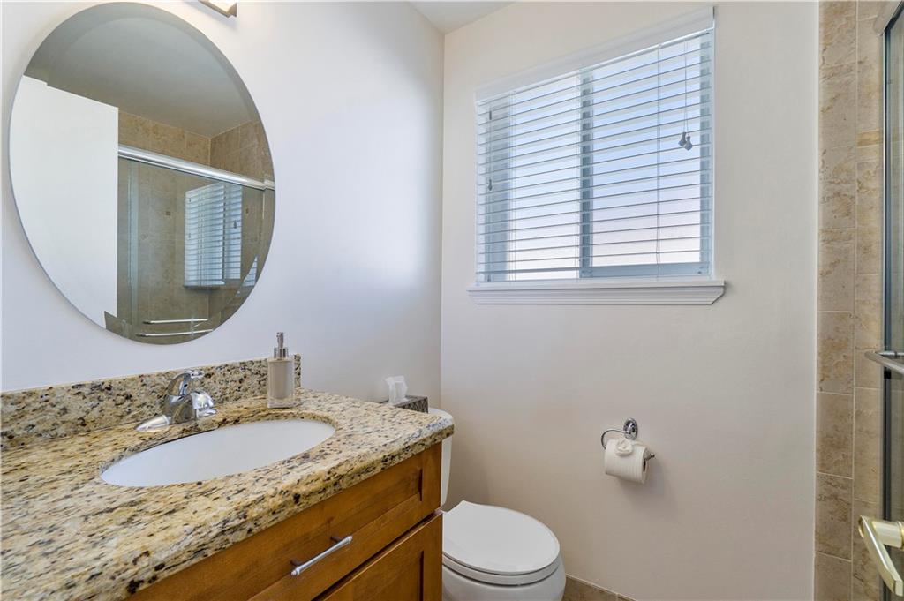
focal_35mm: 15
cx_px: 452
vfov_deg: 77.2
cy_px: 300
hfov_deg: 100.4
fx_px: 376
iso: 250
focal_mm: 10
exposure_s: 1/160
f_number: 9
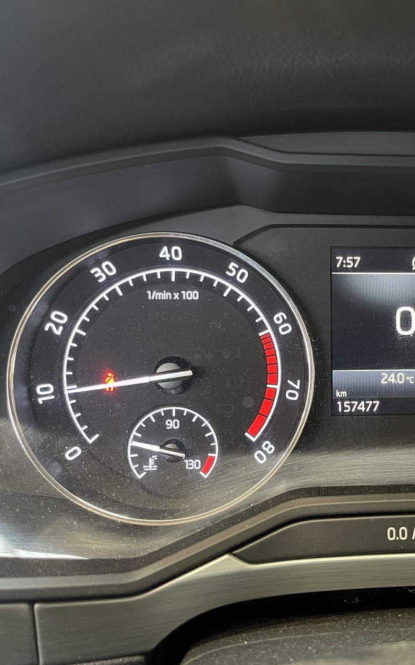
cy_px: 333
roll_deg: -1.7
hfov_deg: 32.6
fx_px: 670
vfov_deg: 52.8
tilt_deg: -20.0
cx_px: 378
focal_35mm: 37
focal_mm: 5.1
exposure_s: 1/35
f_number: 1.6
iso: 500
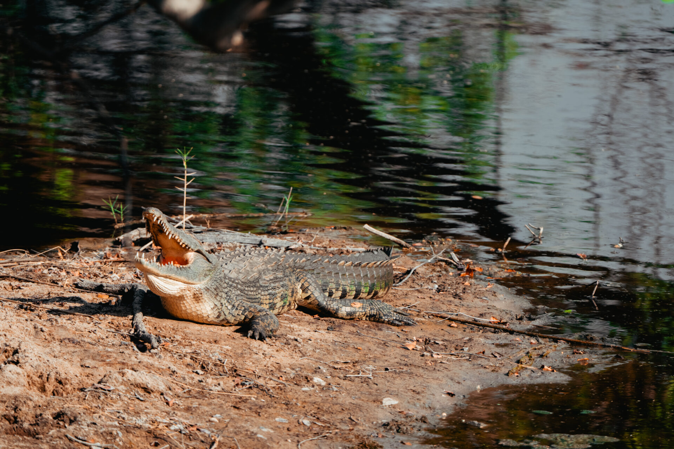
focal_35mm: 600
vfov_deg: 2.3
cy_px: 224
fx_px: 11232
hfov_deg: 3.4
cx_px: 337
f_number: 6.3
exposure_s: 1/640
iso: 500
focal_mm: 600
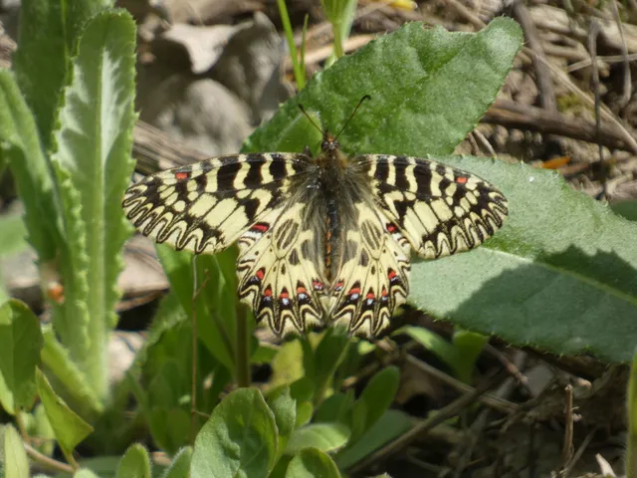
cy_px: 239
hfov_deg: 1.7
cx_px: 318
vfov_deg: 1.2
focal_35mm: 1200
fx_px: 22082
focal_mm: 215
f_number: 5.9
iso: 80
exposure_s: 1/160
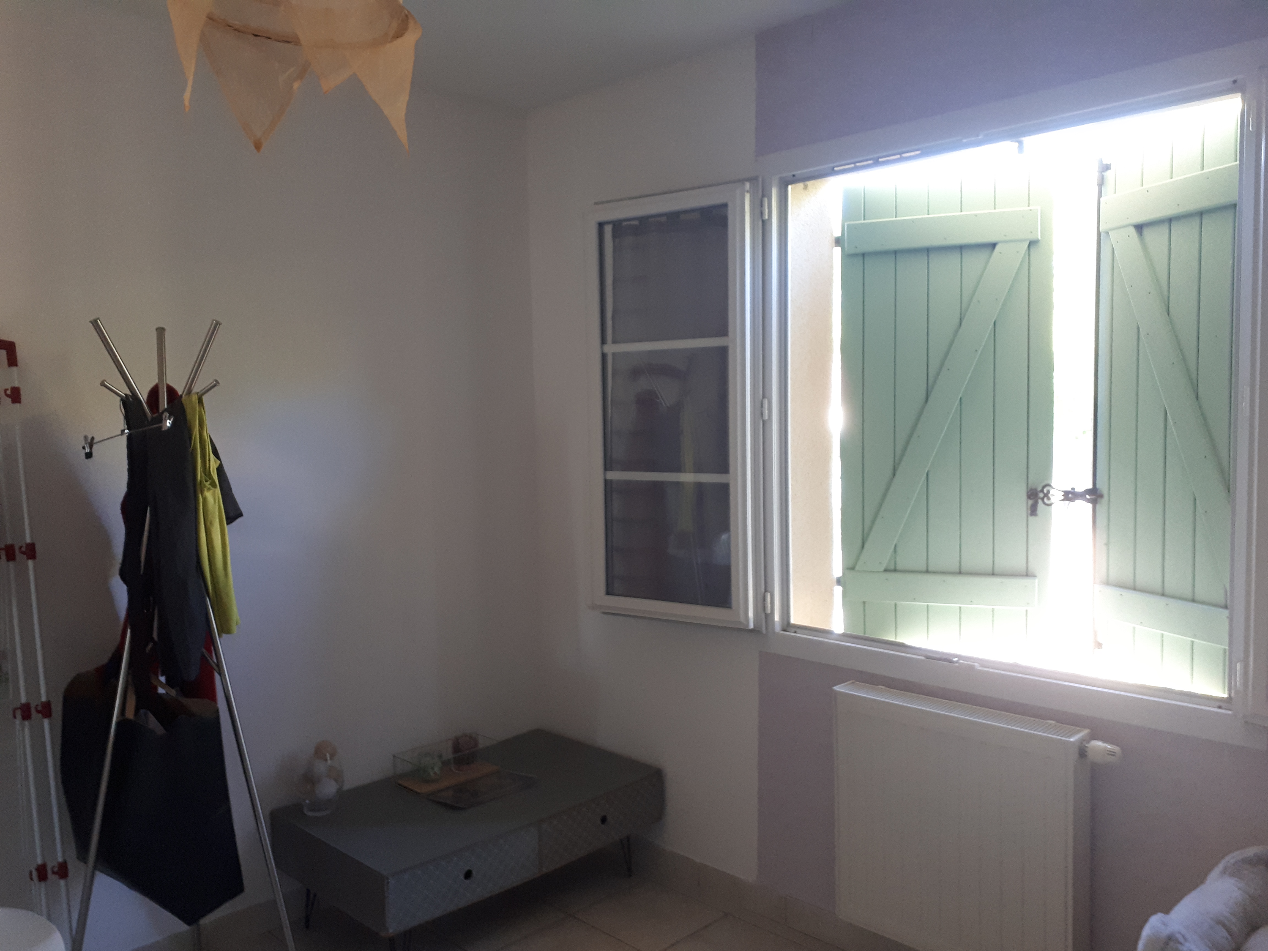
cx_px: 634
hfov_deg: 65.3
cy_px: 476
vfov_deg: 51.4
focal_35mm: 27
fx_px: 989
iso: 200
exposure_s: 1/30
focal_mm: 3.6
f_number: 1.9
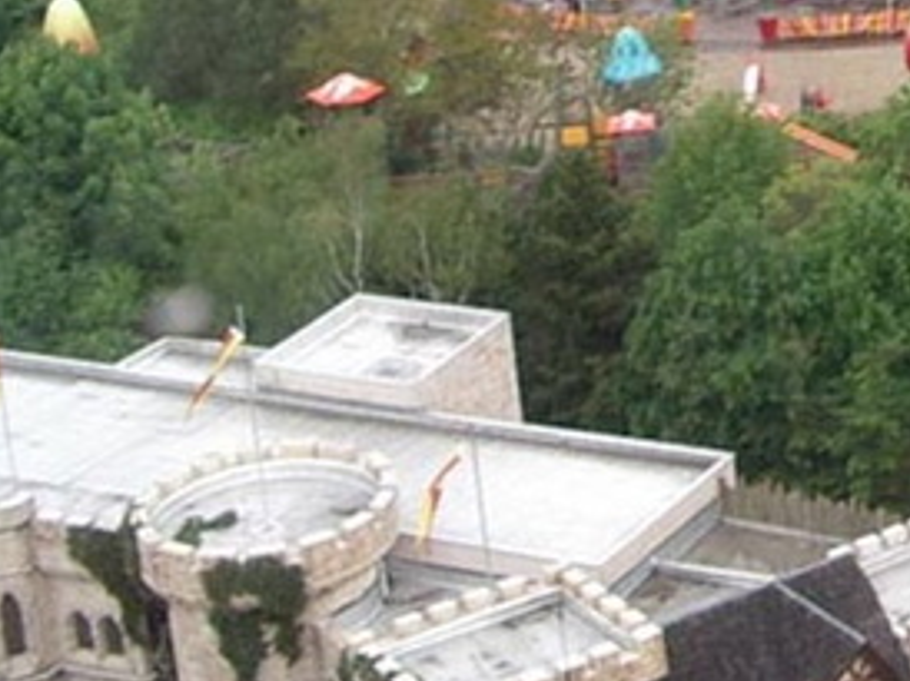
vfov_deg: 13.1
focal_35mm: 110
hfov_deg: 16.6
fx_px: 2889
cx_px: 1285
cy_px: -133
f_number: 4.8
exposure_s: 1/100
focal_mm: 5.8
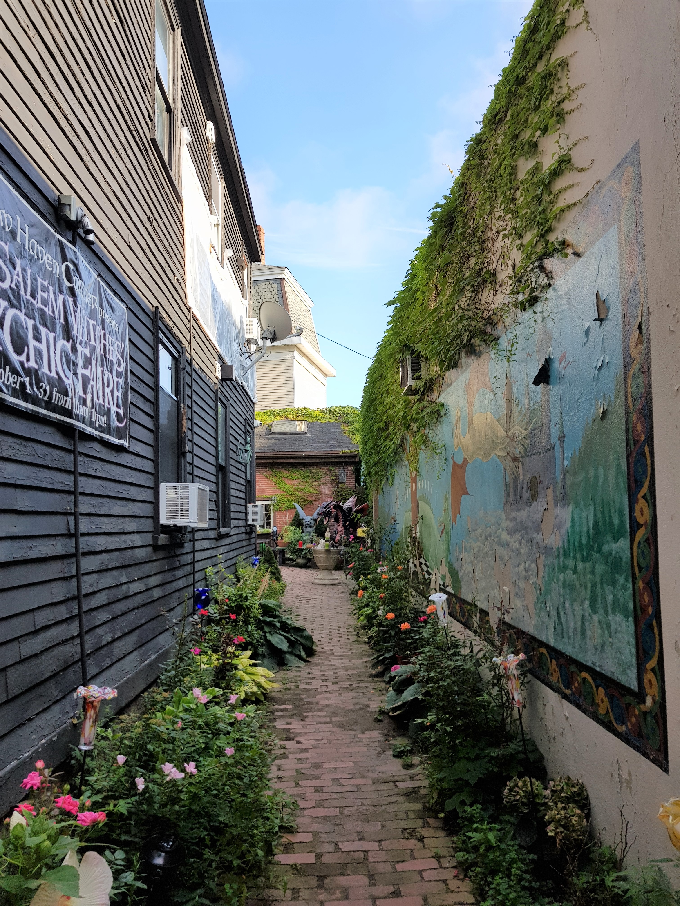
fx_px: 681
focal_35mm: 26
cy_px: 453
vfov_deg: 67.3
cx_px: 340
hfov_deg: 53.1
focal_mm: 4.2
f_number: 1.7
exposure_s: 1/734
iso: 40
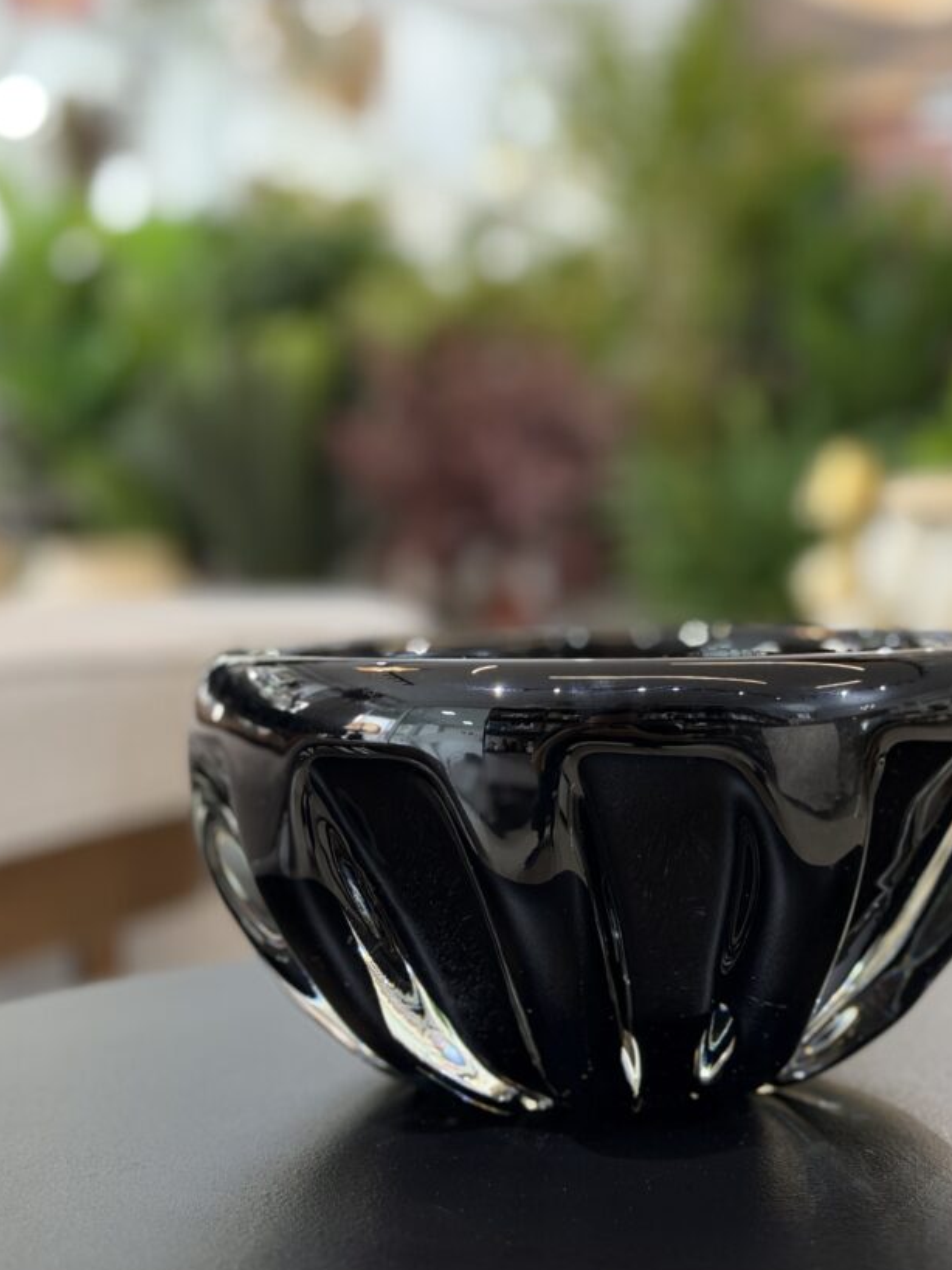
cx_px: 563
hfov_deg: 24.4
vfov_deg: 32.1
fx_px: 2201
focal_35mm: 60
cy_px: 499
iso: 200
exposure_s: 1/60
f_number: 1.78
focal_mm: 6.76
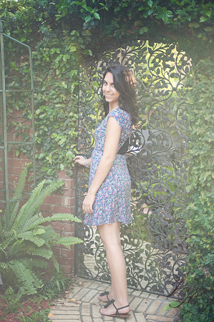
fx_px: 447
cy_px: 161
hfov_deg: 26.9
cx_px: 107
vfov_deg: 39.6
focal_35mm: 50
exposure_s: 1/250
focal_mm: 50
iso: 200
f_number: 1.4
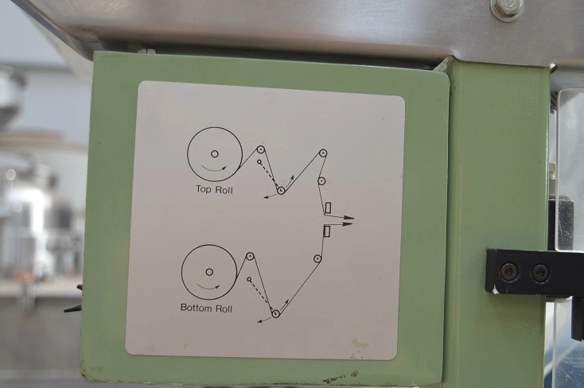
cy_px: 200
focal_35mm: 48
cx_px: 337
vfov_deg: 28.0
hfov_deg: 41.0
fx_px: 778
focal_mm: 26
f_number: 4.5
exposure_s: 1/80
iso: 400
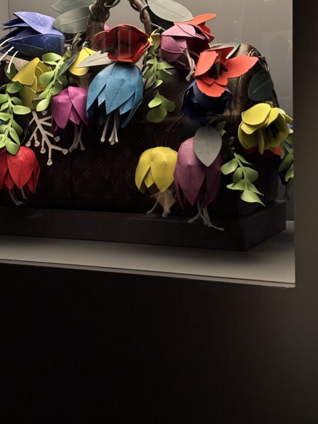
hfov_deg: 19.9
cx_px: 160
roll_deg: +1.3
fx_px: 906
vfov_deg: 26.1
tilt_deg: -5.0
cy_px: 133
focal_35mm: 74
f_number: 1.6
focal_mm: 5.96
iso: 400
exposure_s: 1/17
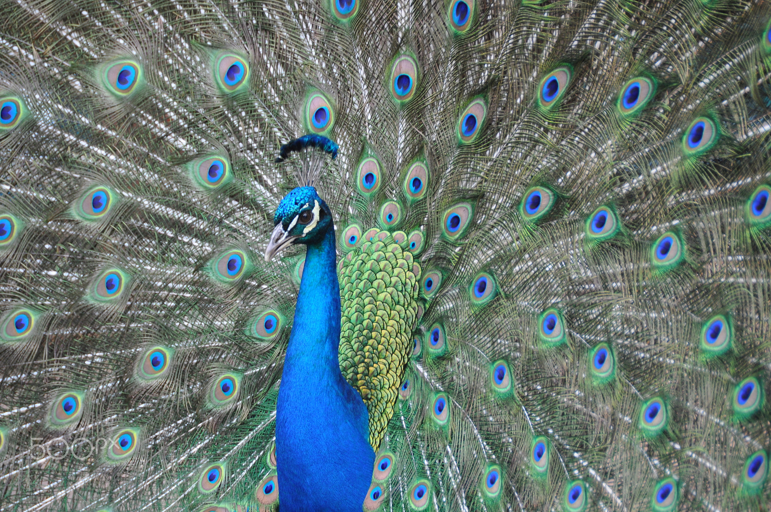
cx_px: 386
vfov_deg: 4.6
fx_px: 6418
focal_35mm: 300
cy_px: 256
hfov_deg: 6.9
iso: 200
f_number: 5.6
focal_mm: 200
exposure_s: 1/80
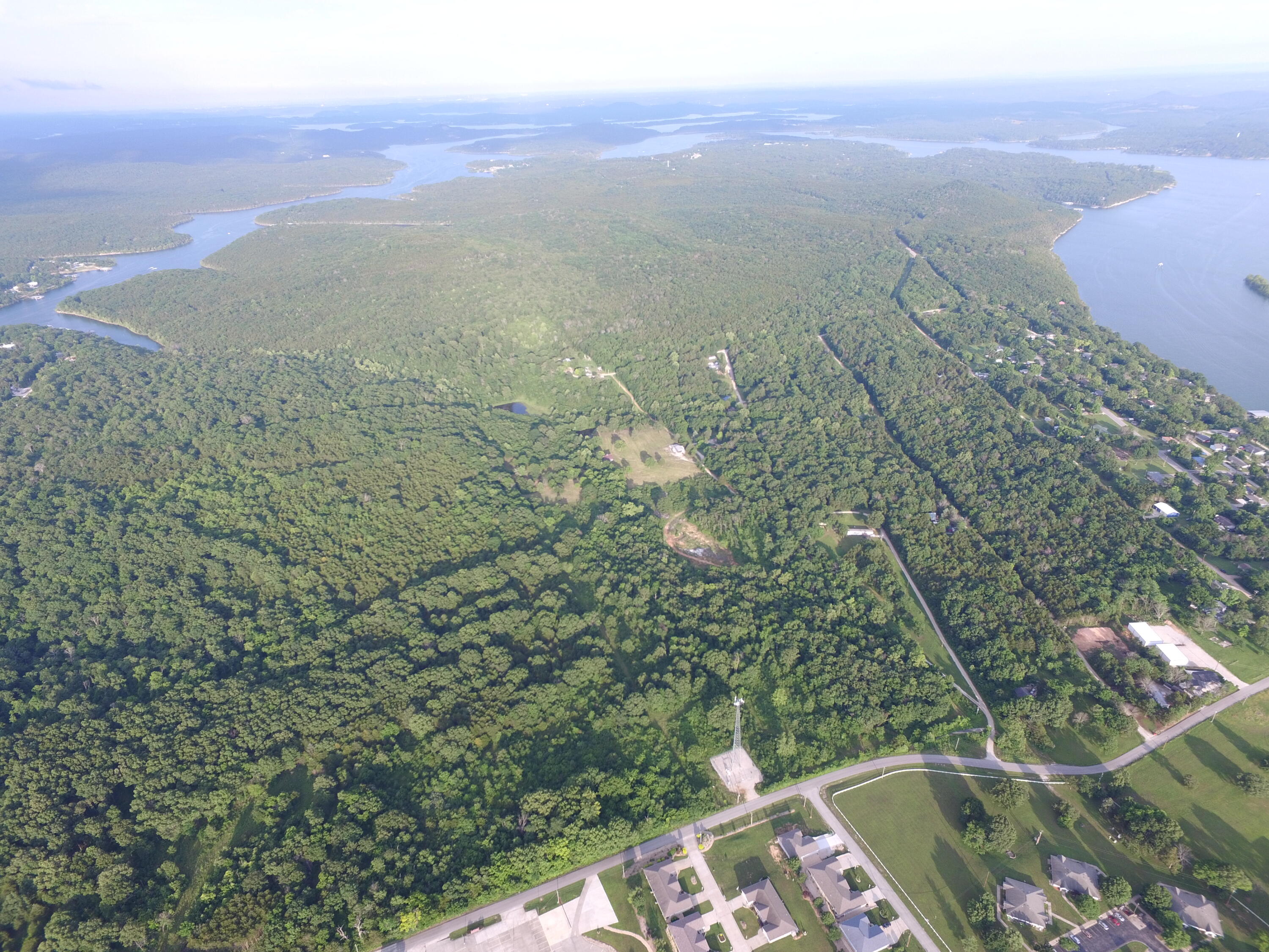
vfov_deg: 66.0
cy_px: 476
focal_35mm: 20
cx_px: 634
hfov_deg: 81.7
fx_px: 733
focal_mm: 3.61
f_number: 2.8
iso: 100
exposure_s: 1/229
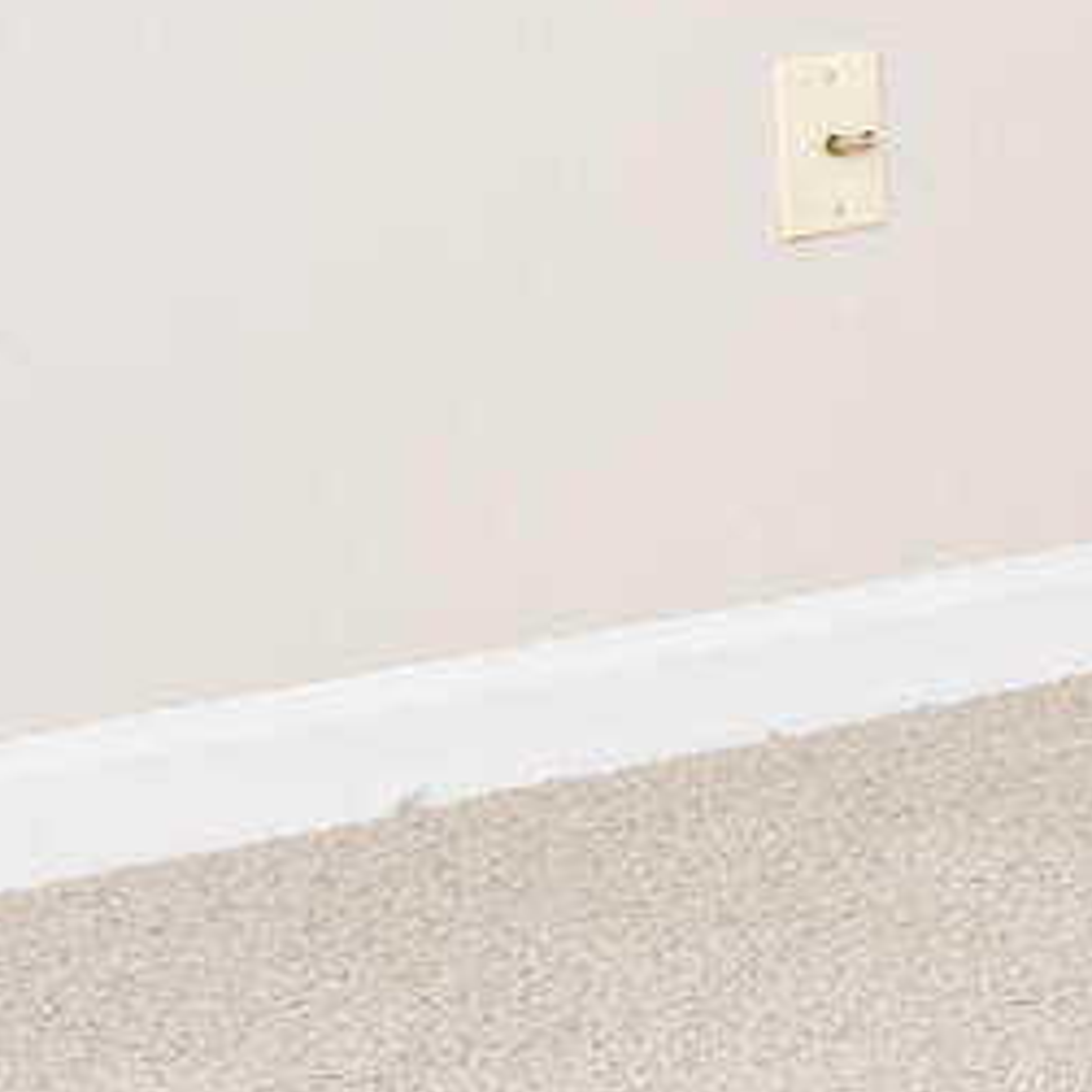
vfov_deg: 9.7
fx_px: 6174
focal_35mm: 173
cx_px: 4329
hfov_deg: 7.4
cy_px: -709
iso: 800
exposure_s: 1/250
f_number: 4.5
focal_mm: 17
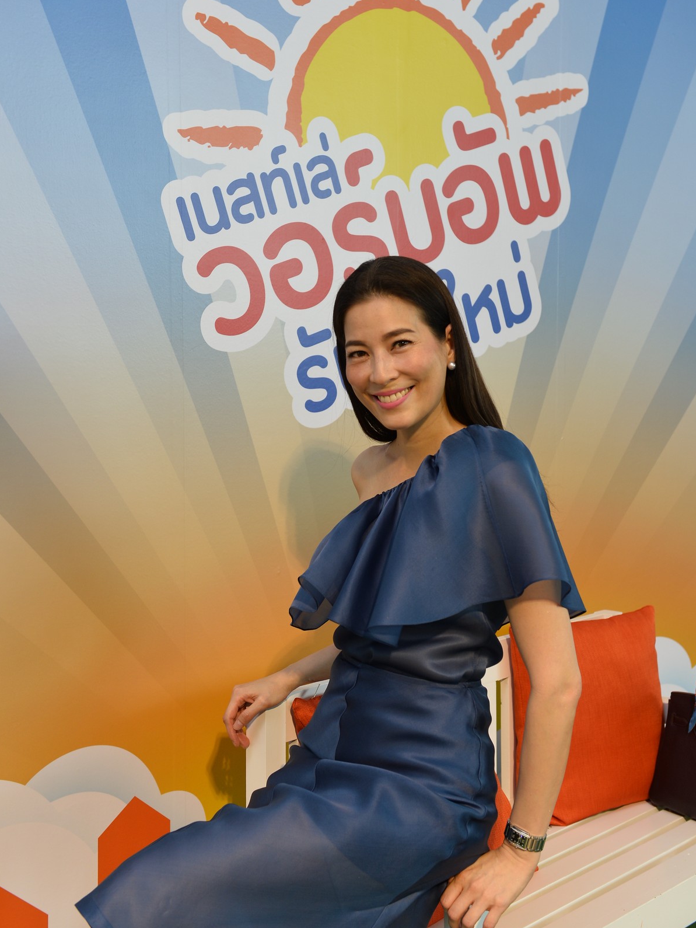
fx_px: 1286
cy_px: 427
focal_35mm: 48
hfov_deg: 30.3
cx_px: 347
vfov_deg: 39.6
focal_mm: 44
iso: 500
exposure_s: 1/60
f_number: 4.5
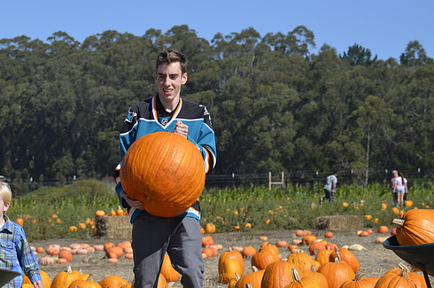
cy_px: 121
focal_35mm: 169
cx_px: 179
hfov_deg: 12.2
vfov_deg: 8.1
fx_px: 2029
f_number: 8
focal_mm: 95
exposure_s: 1/250
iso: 100
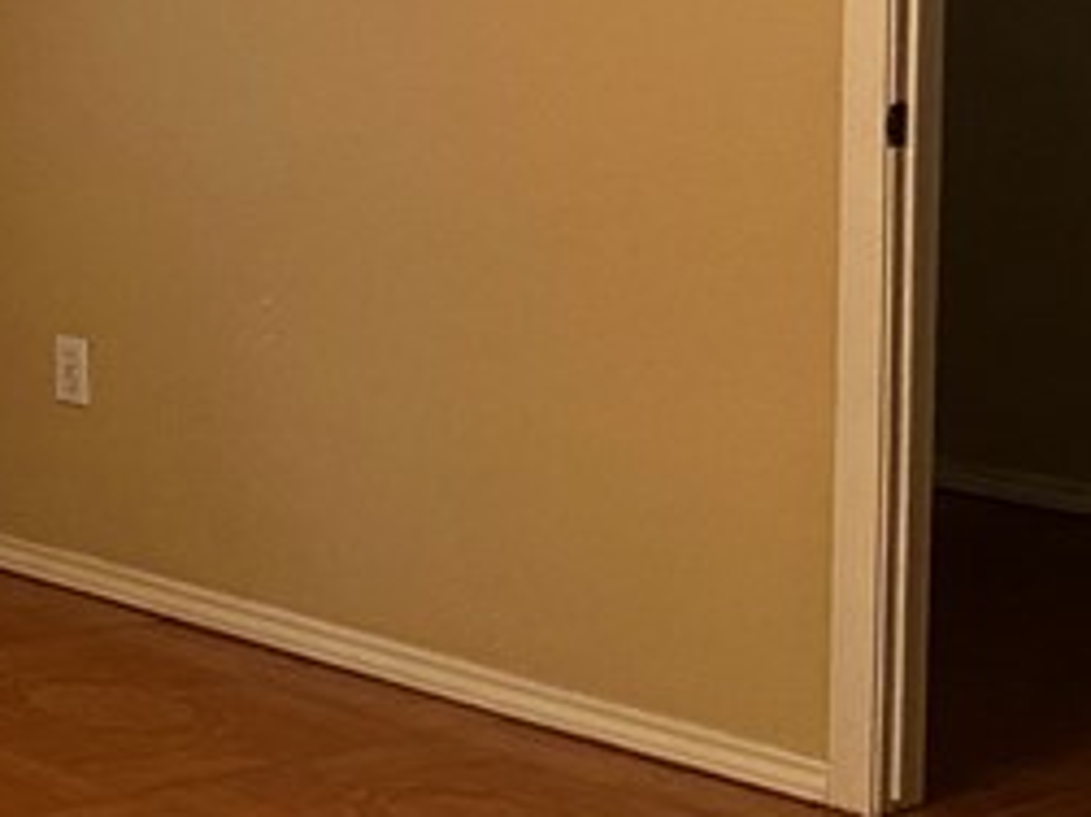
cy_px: -152
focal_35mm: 106
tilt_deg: -2.5
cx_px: -1100
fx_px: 3339
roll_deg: -0.4
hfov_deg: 15.0
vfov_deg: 13.6
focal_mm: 4.25
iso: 320
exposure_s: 1/60
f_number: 1.8
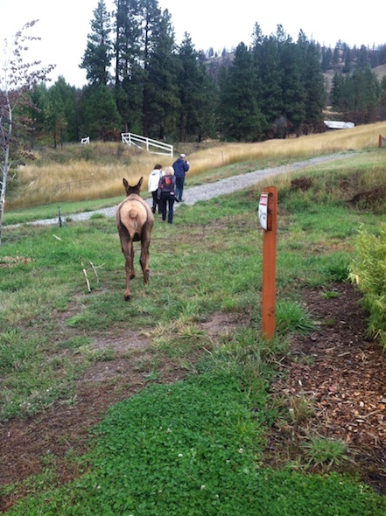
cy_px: 258
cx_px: 193
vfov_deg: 52.7
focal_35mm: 35
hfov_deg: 40.6
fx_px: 522
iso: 80
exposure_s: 1/375
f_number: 2.8
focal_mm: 3.85
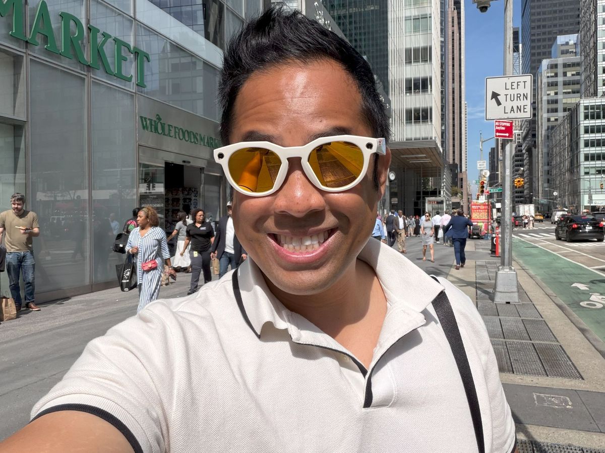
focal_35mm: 30
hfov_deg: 60.0
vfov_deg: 46.8
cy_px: 226
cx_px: 302
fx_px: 524
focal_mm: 2.71
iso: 32
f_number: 1.9
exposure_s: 1/1337
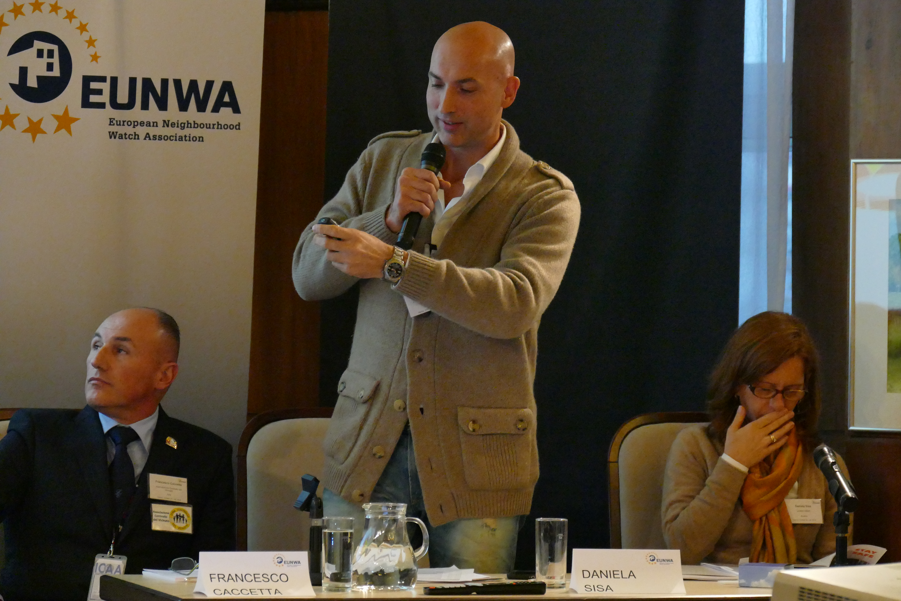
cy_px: 300
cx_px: 450
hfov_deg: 12.1
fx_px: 4254
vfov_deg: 8.1
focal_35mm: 170
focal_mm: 61.93
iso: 3200
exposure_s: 1/125
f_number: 4
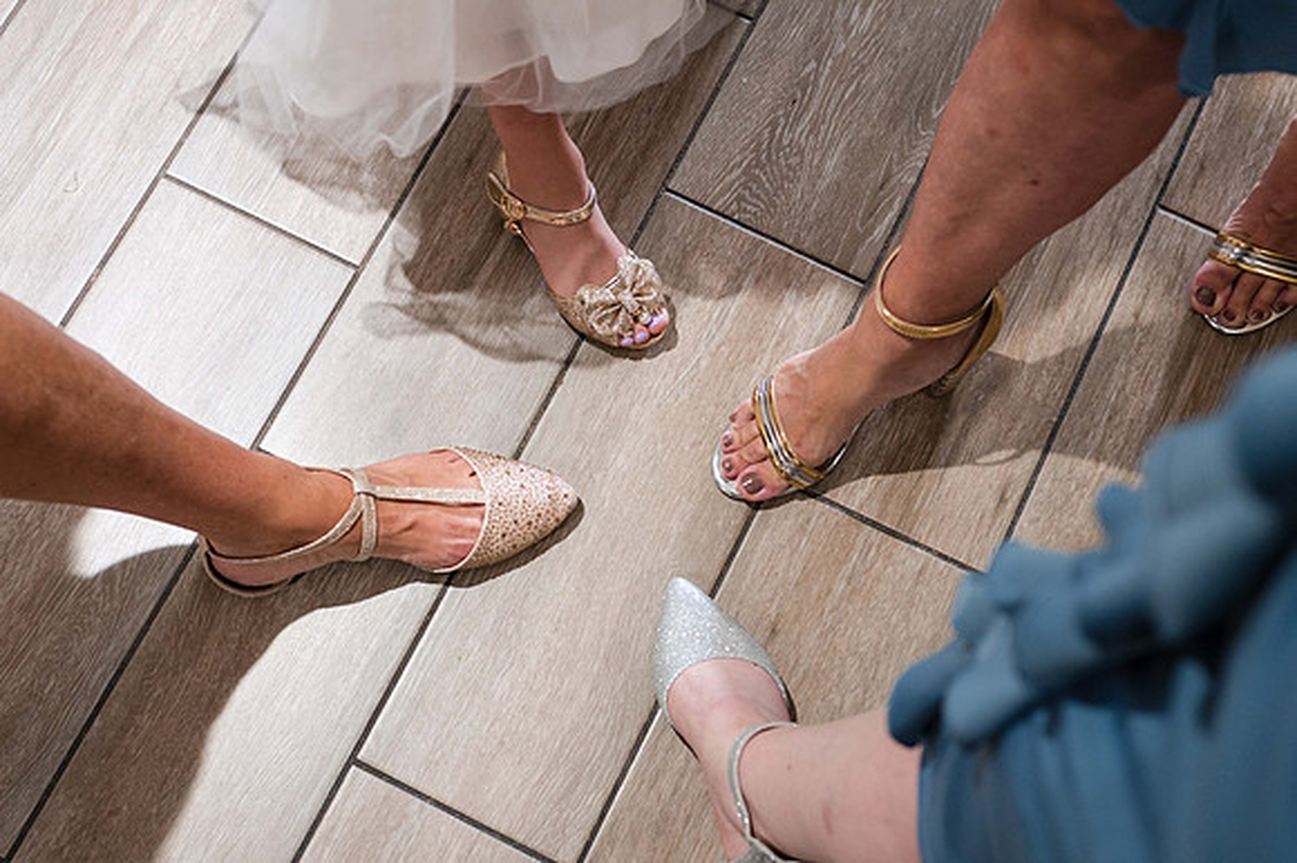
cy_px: 426
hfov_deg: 37.4
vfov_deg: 25.4
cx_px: 642
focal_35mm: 53
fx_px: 1918
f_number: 2.8
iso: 800
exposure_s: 1/50
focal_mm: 35
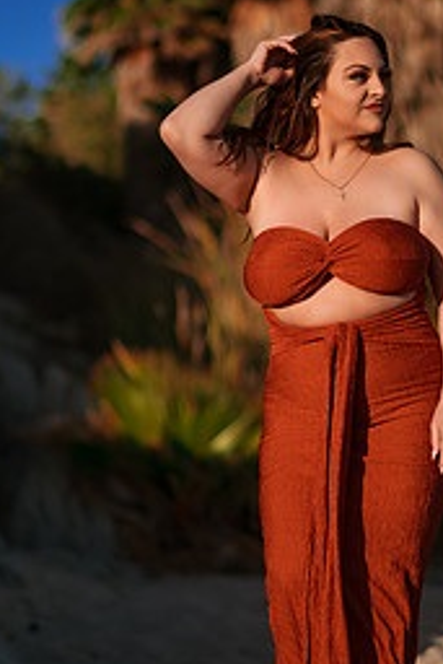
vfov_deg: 20.0
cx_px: 358
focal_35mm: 102
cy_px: 342
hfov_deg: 13.4
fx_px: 1880
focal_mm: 58
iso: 50
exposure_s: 1/8000
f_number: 1.4
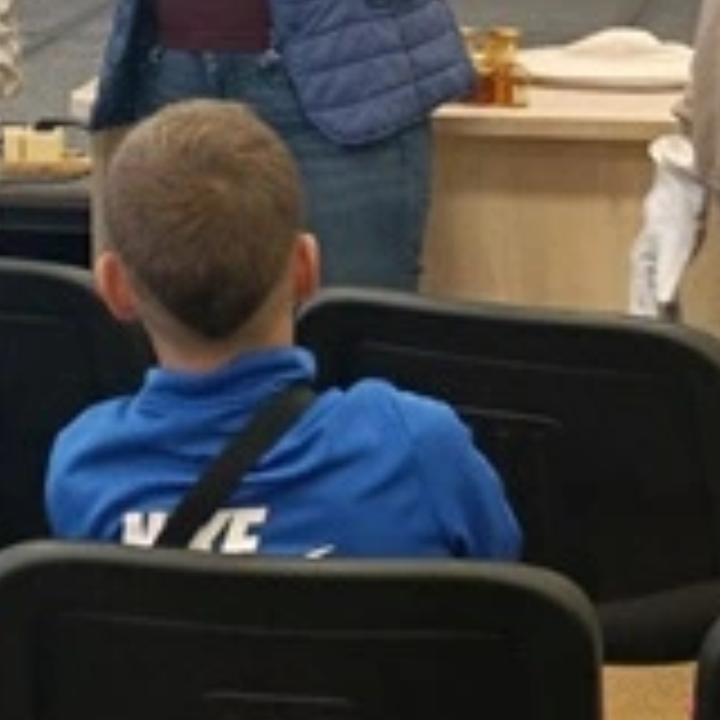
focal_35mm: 152
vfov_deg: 11.2
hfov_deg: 11.4
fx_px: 3577
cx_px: 72
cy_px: -234
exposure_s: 1/100
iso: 910
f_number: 1.65
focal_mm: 6.11
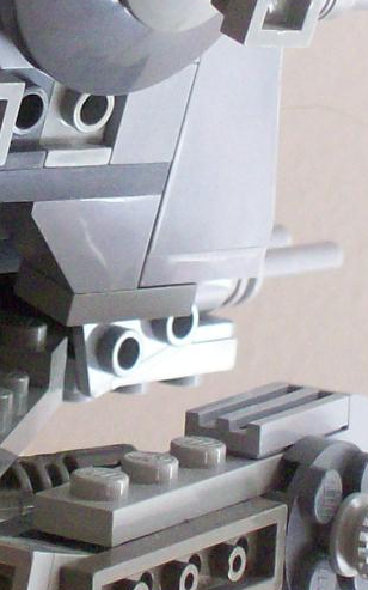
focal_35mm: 299
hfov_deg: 4.4
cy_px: -19
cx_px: -135
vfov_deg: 7.0
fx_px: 4799
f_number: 4.3
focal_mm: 14.3
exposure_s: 1/49.3
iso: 160
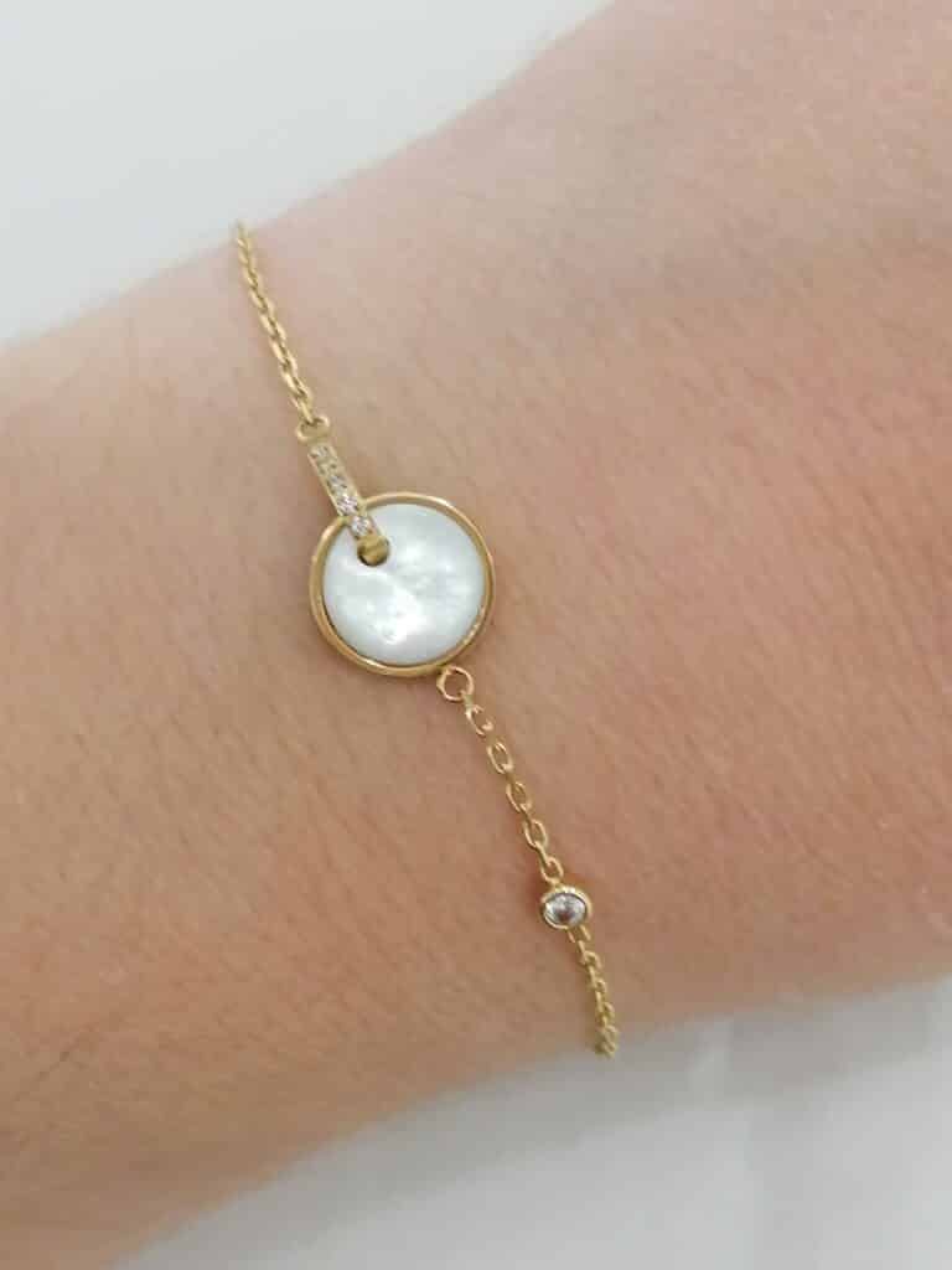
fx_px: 2824
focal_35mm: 77
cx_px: 476
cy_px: 635
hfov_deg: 19.1
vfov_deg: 25.3
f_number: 1.8
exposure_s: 1/50
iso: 160
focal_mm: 4.75
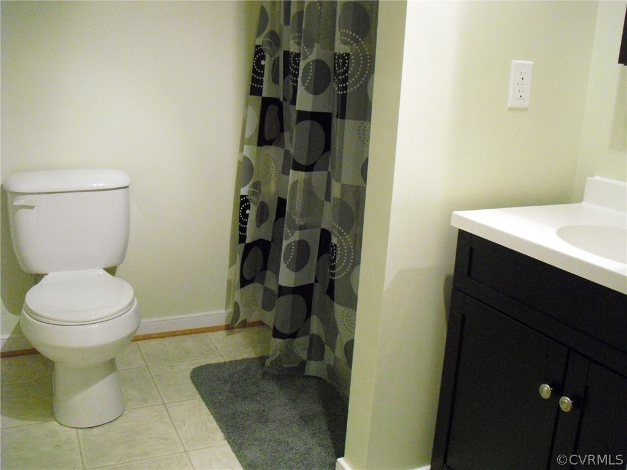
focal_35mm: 36
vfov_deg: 39.7
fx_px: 652
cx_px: 314
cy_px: 235
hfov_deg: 51.4
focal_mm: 6.3
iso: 800
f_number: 3.1
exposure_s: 1/80
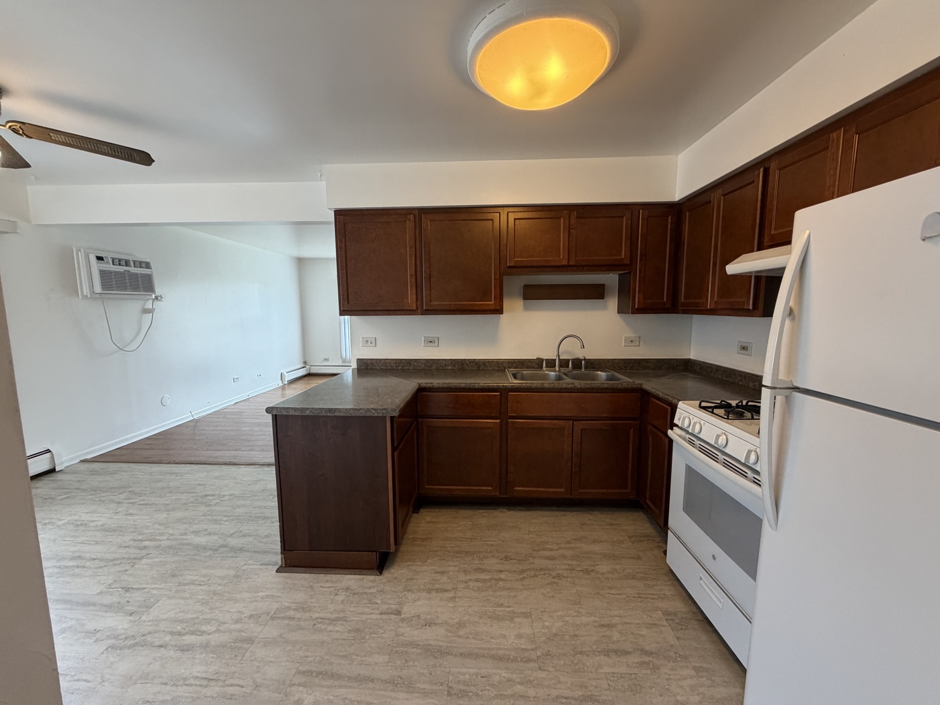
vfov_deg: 85.7
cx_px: 470
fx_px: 380
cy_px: 352
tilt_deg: -4.6
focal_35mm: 14
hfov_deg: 102.1
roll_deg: -0.8
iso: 250
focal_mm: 2.22
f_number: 2.2
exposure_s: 1/120
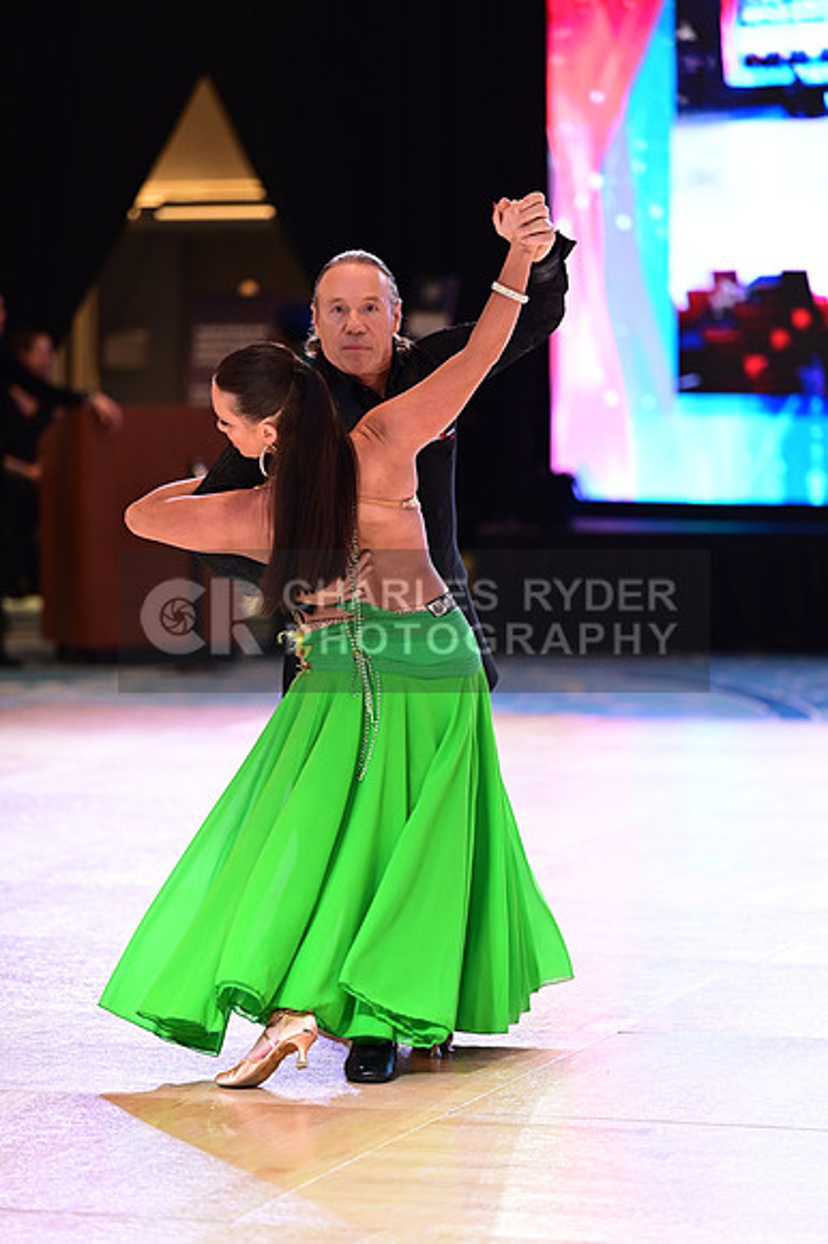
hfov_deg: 10.1
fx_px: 4663
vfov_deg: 15.2
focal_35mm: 135
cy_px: 622
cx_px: 414
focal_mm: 135
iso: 2000
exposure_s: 1/320
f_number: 2.8
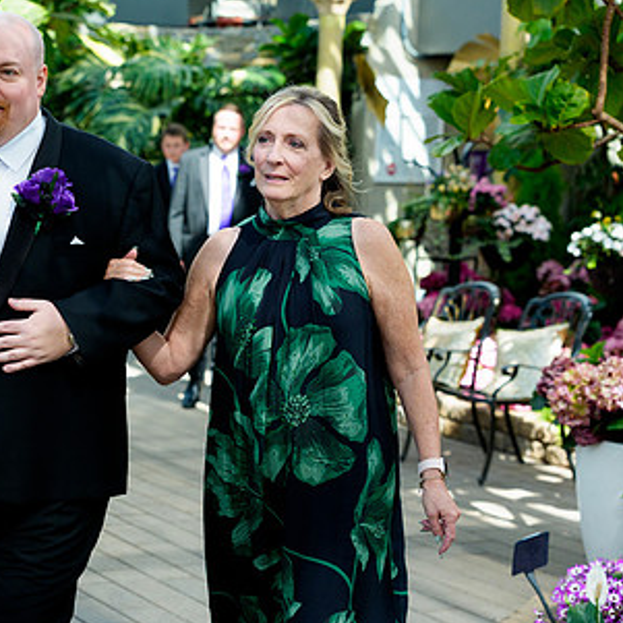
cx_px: 25
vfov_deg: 21.1
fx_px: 1670
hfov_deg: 20.6
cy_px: 318
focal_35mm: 82
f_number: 3.2
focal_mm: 50
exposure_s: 1/2500
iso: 640
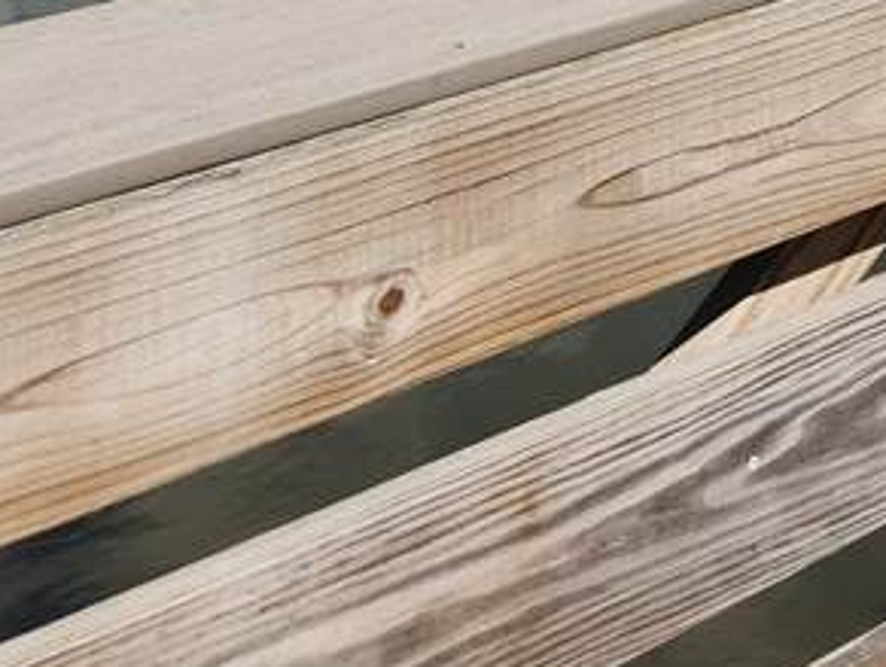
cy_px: -707
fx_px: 2588
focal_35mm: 101
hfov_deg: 17.0
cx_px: 1434
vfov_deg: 12.7
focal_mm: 5.4
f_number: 1.8
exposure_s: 1/2021
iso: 20
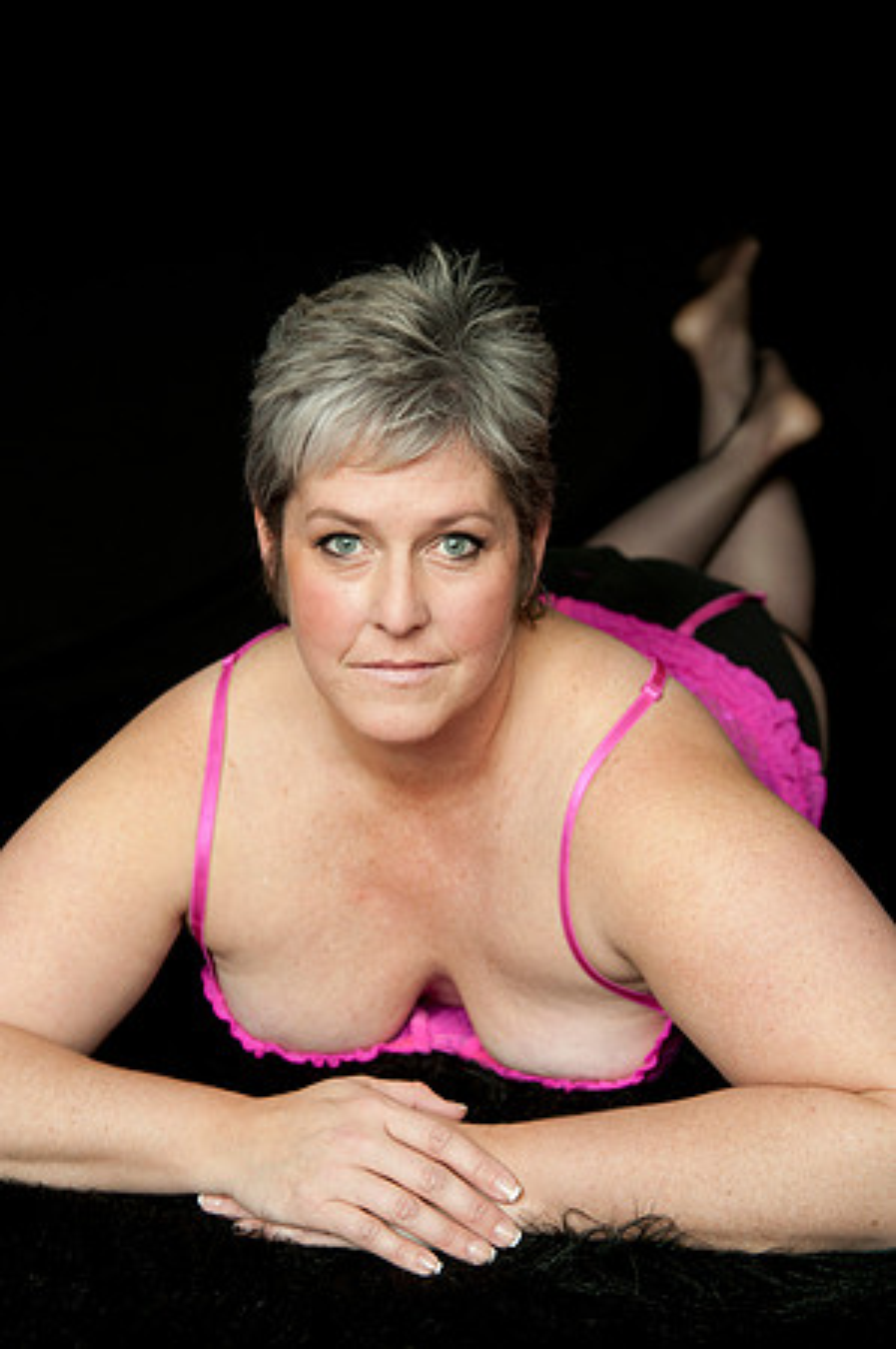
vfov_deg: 41.2
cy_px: 674
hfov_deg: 28.0
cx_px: 448
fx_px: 1796
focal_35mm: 48
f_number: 4
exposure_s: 1/60
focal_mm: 48
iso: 1000
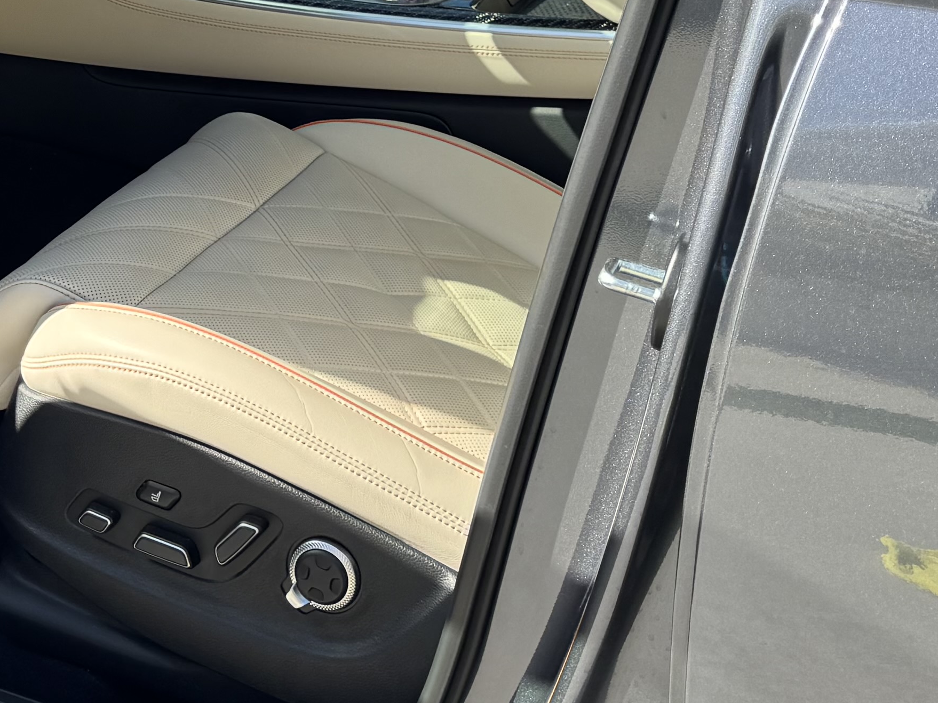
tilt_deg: -13.1
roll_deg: +0.1
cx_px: -134
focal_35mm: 78
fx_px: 2113
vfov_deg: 17.9
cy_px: -165
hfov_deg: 23.3
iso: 80
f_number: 1.78
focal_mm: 6.76
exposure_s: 1/995
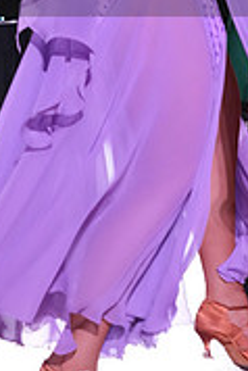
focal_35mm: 182
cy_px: -52
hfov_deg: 7.5
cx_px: 207
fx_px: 1877
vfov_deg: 11.1
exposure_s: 1/320
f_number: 5.6
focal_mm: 56
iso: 5000
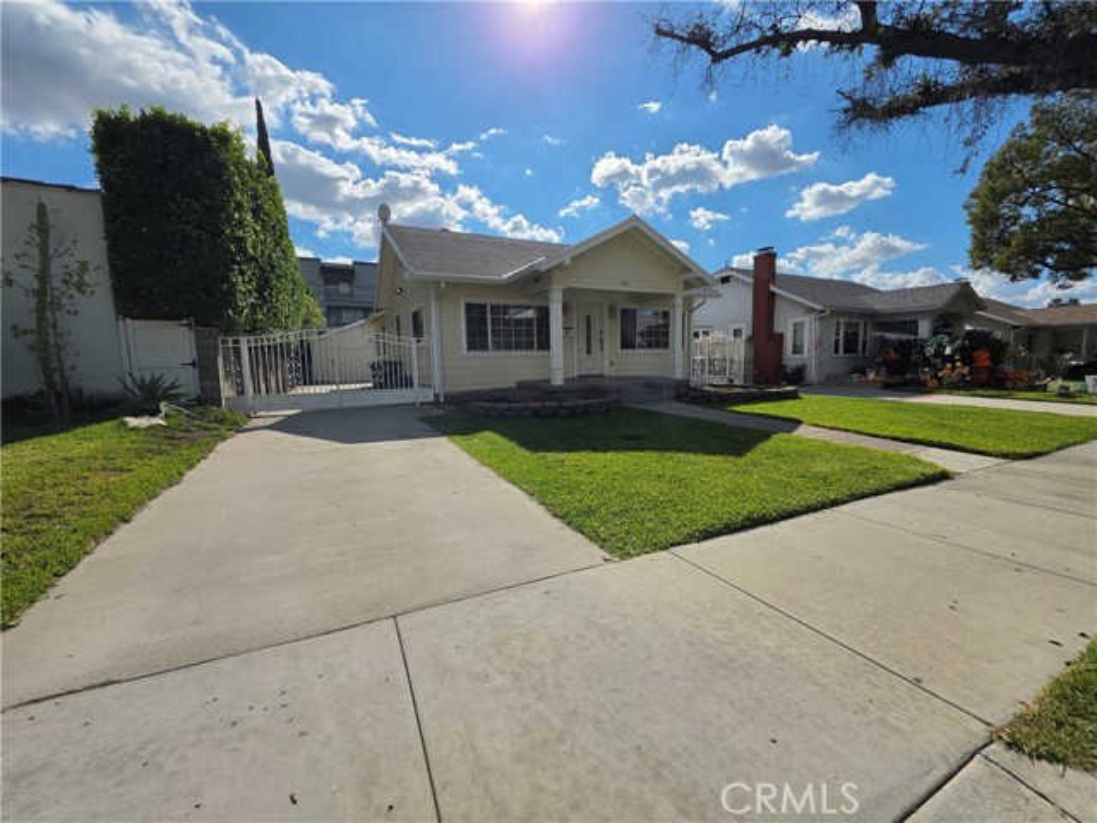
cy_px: 412
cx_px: 548
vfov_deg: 89.9
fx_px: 412
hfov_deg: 106.2
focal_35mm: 13
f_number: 1.9
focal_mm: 2.2
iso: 40
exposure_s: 1/4825
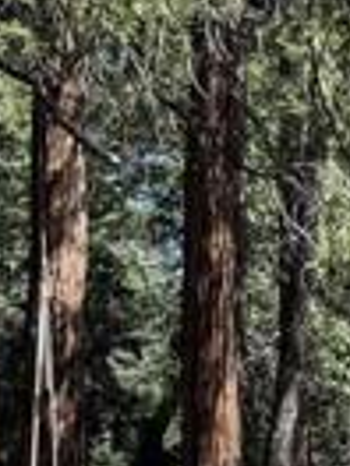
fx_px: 2508
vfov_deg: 9.8
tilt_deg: -7.2
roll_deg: +0.0
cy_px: 950
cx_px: 700
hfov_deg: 7.7
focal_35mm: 186
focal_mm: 6.76
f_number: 1.78
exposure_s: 1/1653
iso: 80
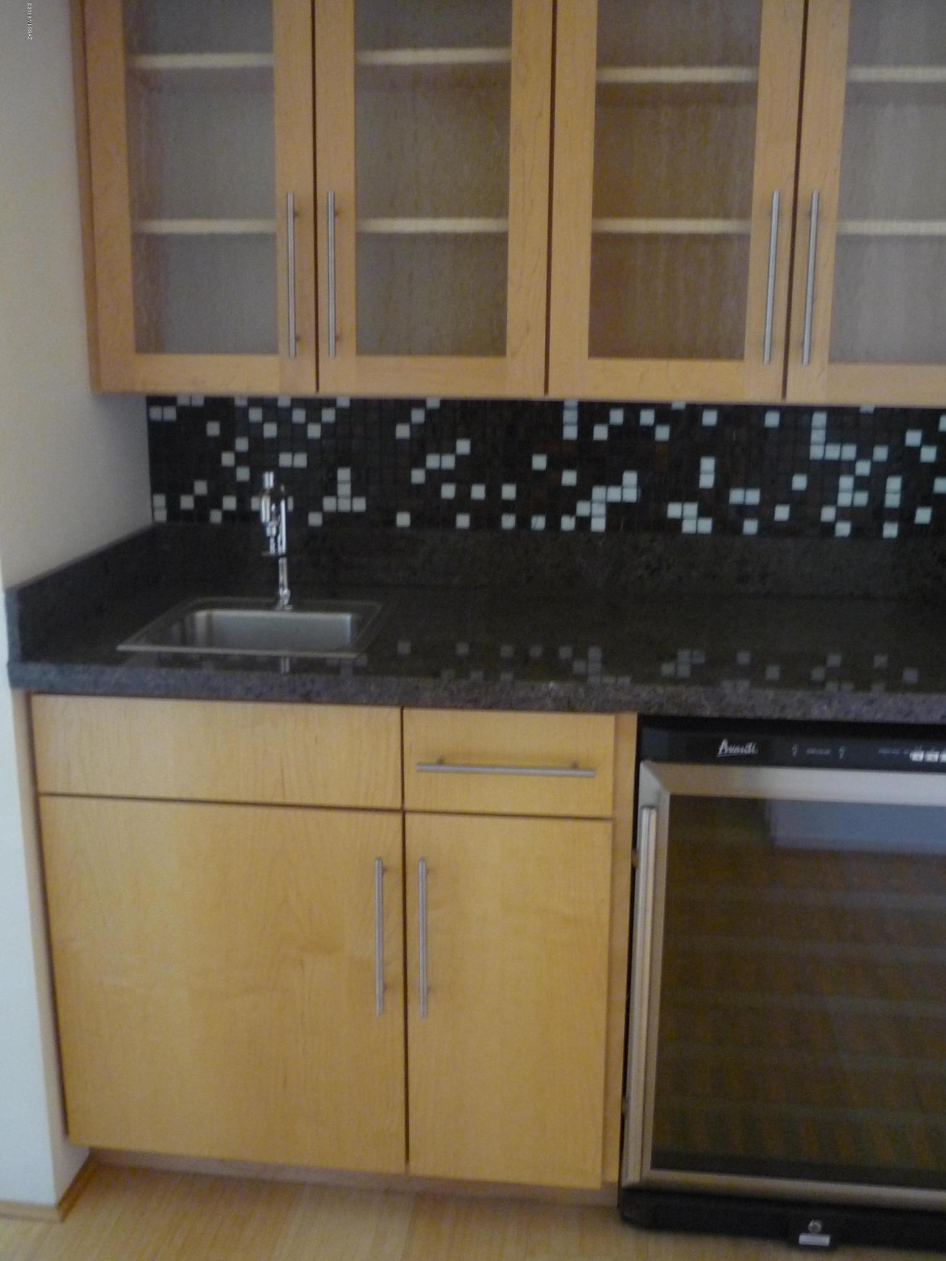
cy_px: 630
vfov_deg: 55.4
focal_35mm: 33
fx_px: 1202
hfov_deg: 42.9
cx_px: 473
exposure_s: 1/8
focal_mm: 5.5
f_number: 2.8
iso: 400
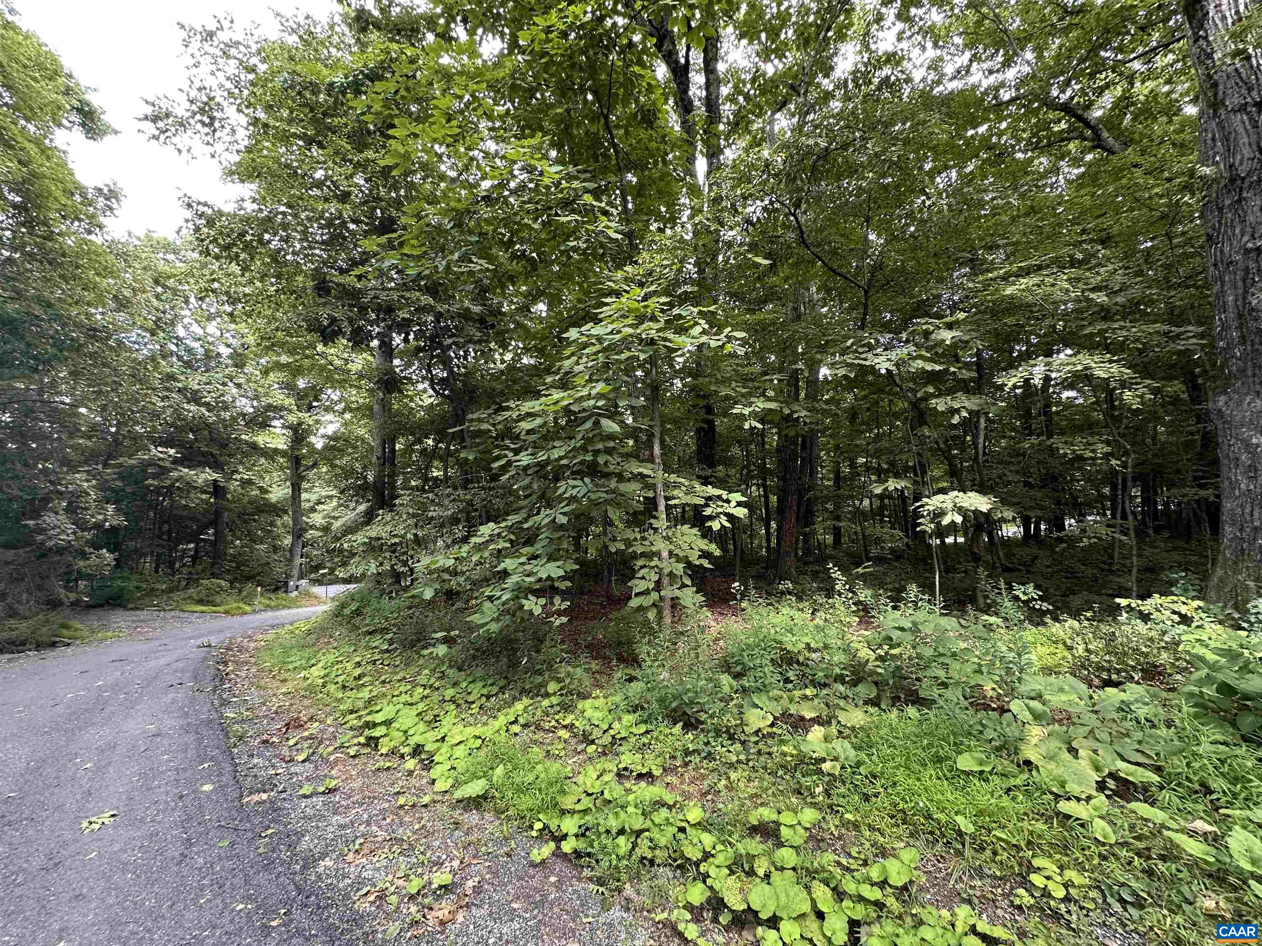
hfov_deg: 102.1
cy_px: 473
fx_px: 510
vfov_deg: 85.7
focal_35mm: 14
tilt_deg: +0.8
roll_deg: -0.2
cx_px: 631
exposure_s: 1/99
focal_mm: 2.22
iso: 125
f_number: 2.2
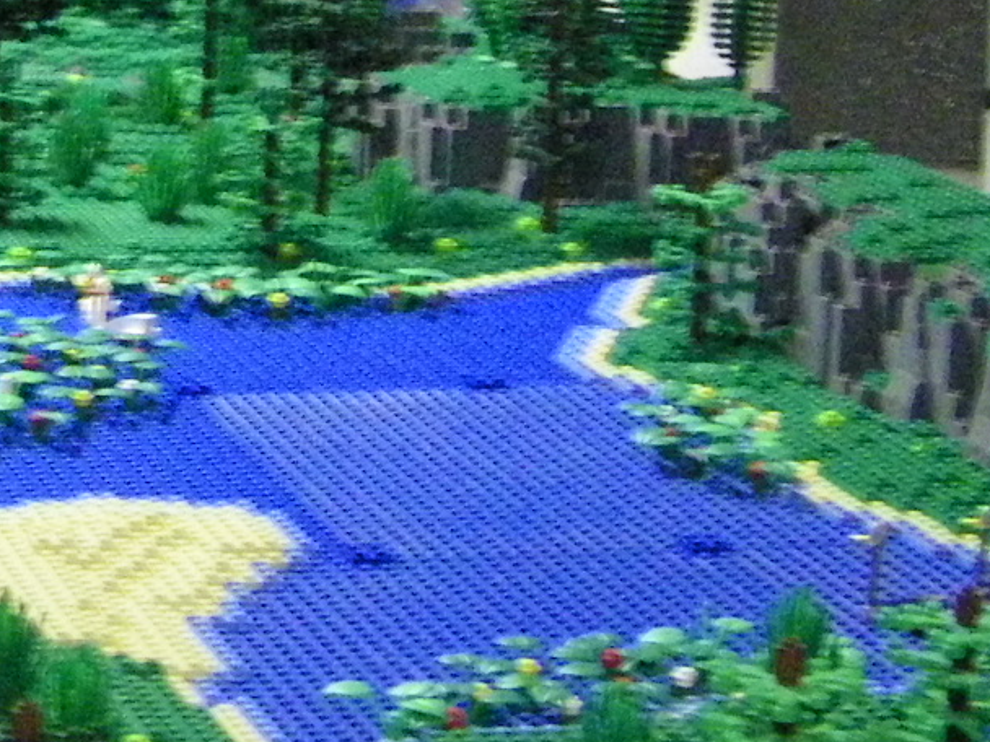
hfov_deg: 13.4
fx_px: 4118
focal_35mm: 144
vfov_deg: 10.2
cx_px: -160
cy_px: -5
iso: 800
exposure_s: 1/13
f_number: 3.5
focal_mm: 6.3
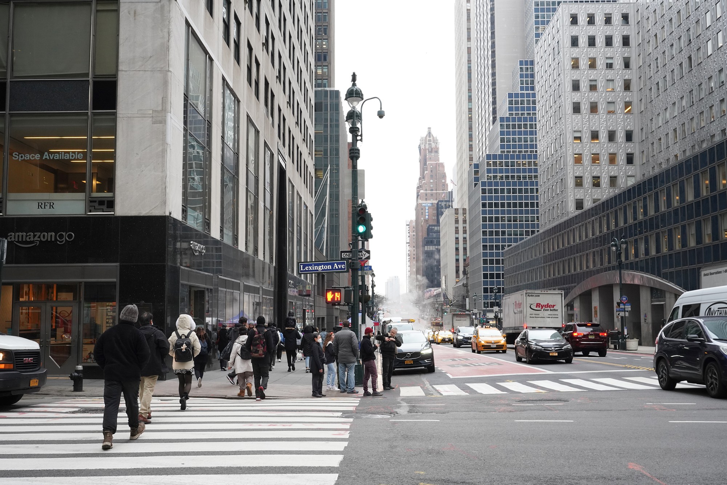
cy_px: 242
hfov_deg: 53.1
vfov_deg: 36.9
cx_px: 364
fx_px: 727
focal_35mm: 36
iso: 1600
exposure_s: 1/100
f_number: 10
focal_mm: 36
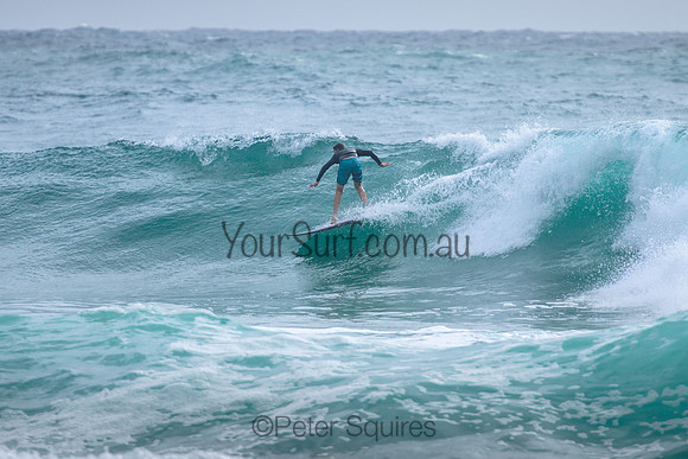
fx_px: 10516
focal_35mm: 550
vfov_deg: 2.5
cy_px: 193
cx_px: 392
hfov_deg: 3.7
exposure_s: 1/2000
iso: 200
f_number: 5.6
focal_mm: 400
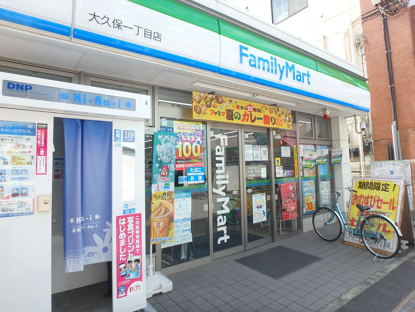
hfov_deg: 79.0
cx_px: 208
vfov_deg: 63.4
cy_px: 156
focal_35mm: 21
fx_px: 252
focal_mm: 3.7
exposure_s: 1/320
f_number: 3.5
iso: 125
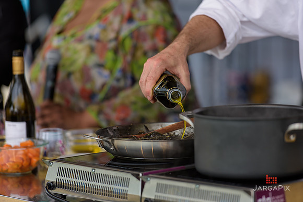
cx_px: 152
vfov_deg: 7.4
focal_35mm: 185
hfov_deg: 11.1
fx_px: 1557
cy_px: 101
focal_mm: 185
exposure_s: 1/1600
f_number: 3.2
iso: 250
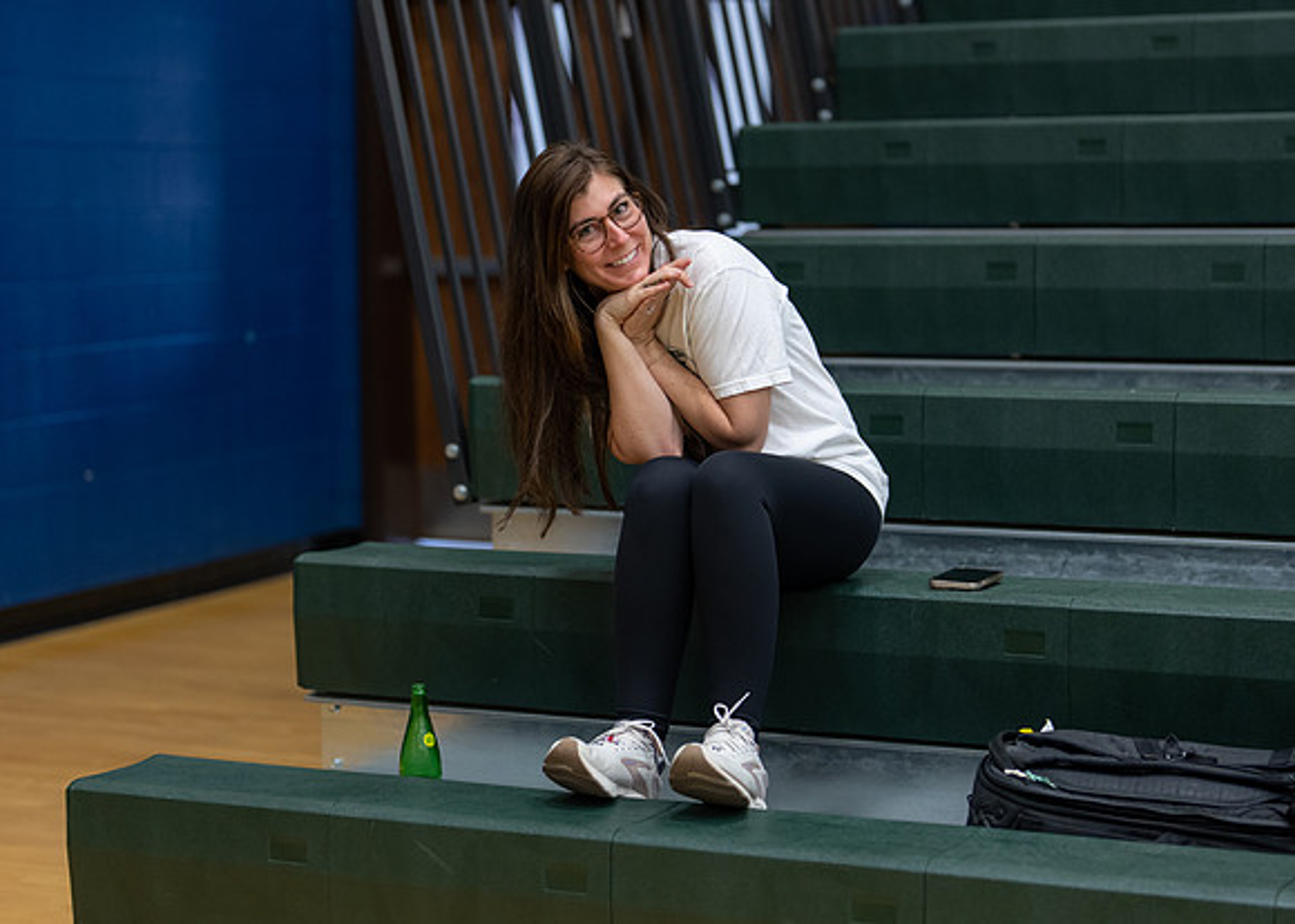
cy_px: 433
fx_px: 2780
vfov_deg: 18.9
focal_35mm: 76
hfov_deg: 26.2
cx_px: 606
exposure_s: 1/320
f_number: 1.2
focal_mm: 50
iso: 500
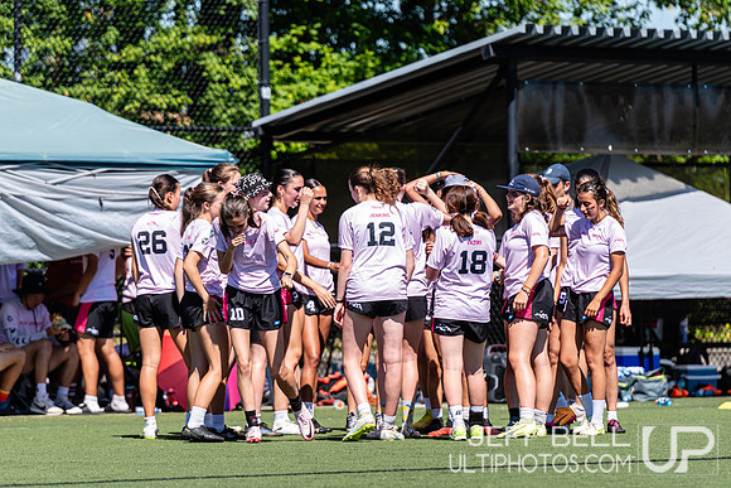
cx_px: 366
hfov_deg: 6.9
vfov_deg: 4.6
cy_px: 244
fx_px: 6093
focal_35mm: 300
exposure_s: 1/1250
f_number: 3.2
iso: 100
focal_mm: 200
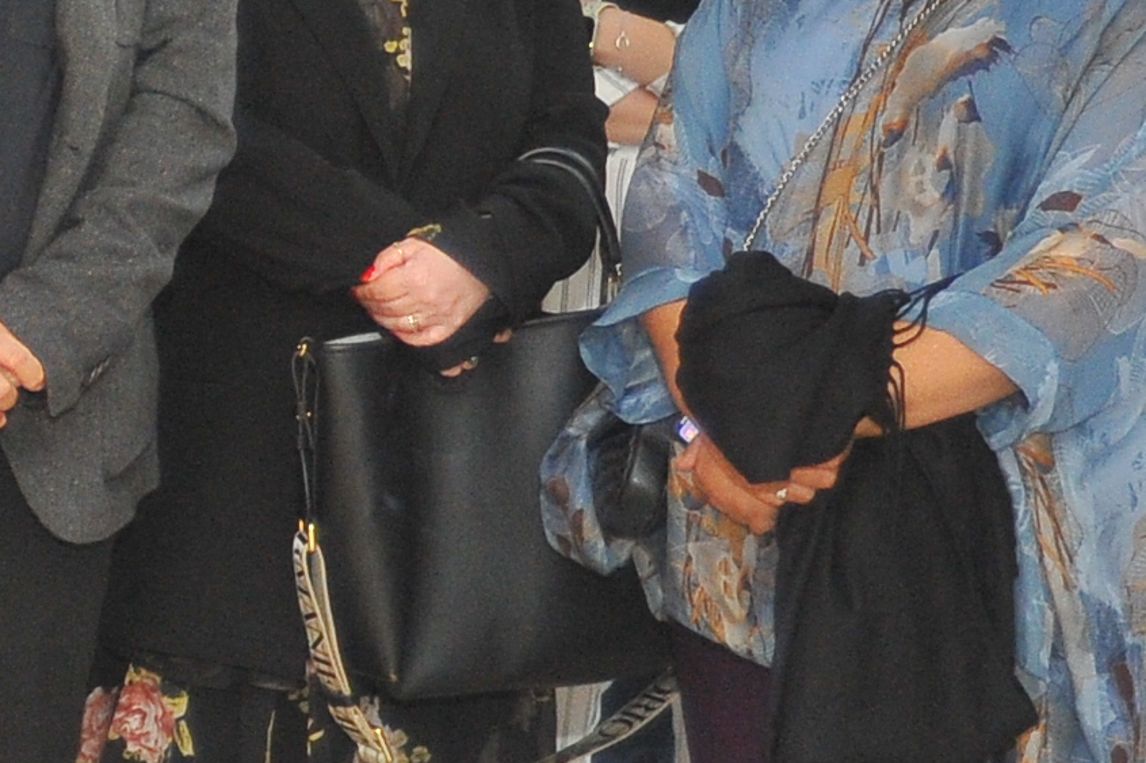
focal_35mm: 171
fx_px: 5440
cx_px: -736
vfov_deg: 8.0
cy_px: 88
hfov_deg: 11.4
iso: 2000
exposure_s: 1/125
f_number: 3.8
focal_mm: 34
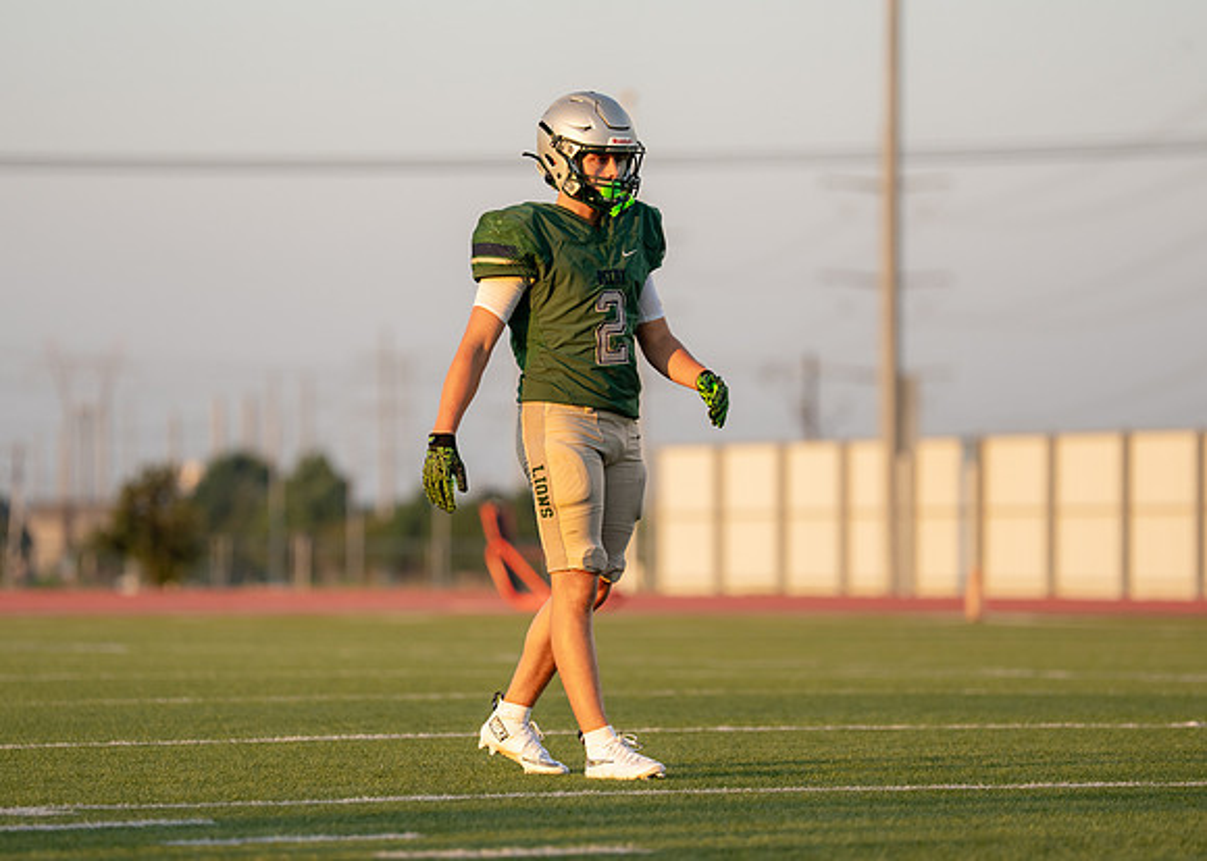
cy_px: 465
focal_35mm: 228
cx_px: 608
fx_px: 7825
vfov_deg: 6.3
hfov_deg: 8.8
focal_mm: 173
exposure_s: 1/1600
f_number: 2.8
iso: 320
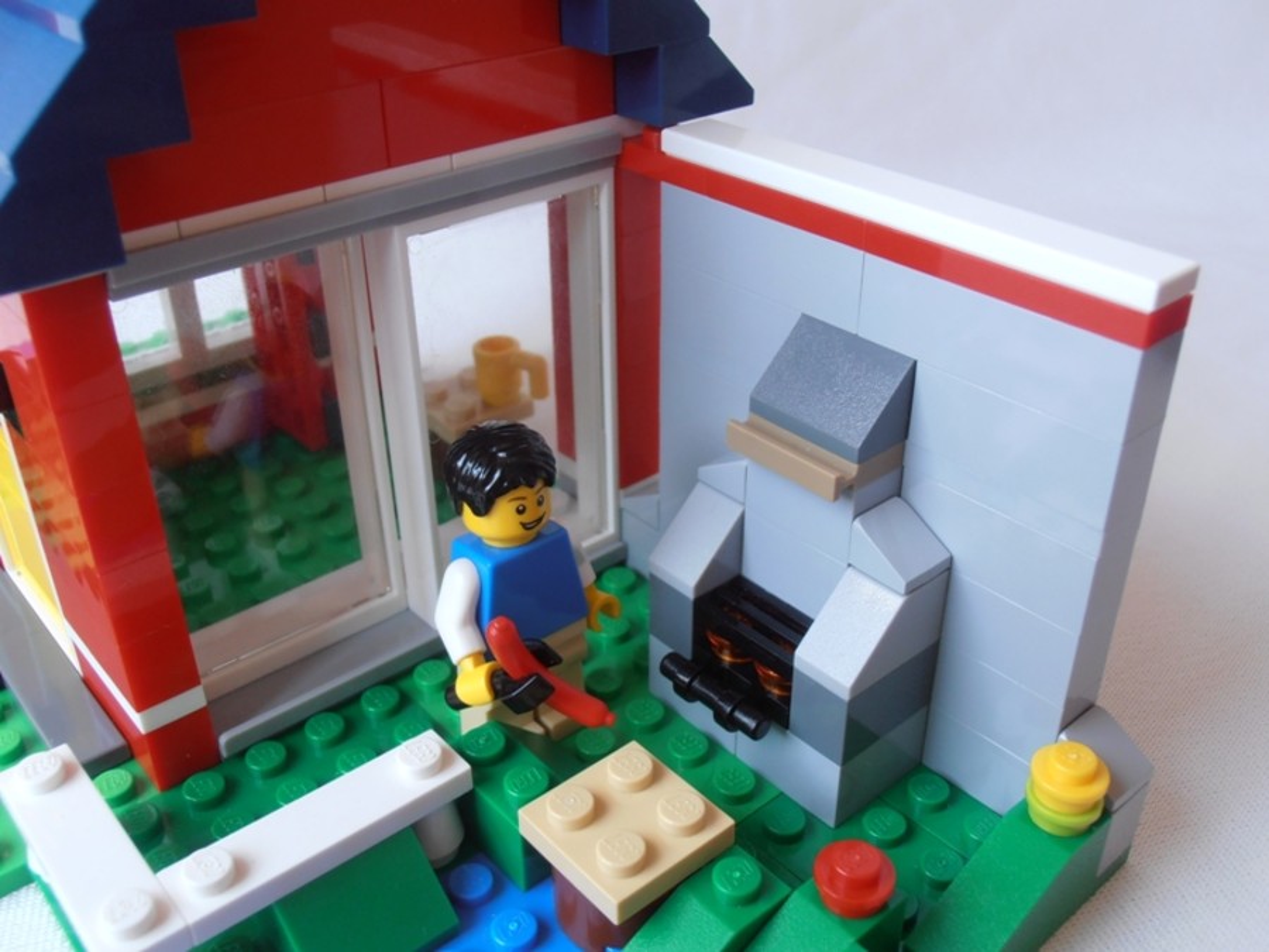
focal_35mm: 37
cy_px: 476
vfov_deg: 38.7
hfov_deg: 50.1
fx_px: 1356
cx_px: 634
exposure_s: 1/40
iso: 100
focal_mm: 6.61
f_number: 3.9
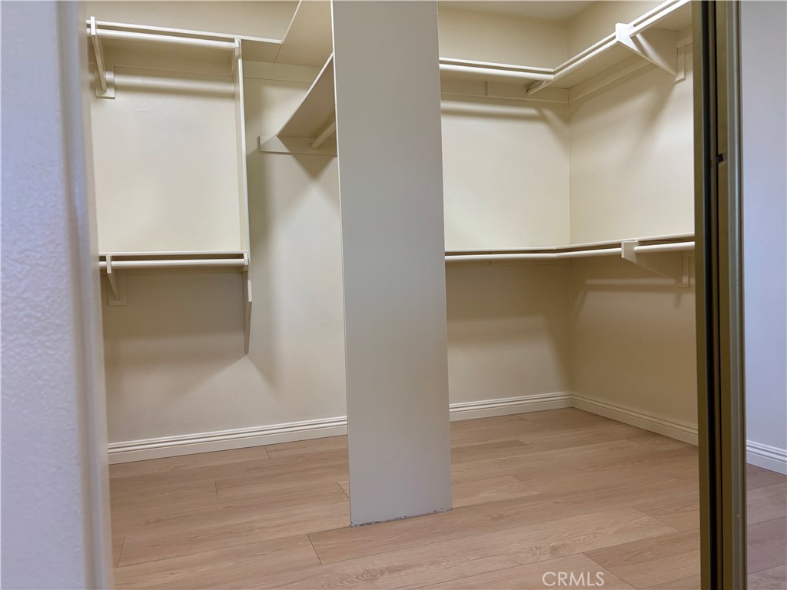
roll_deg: +1.1
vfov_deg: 53.1
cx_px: 394
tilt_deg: -1.3
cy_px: 295
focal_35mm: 26
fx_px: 591
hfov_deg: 67.3
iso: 125
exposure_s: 1/120
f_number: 1.6
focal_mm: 5.96
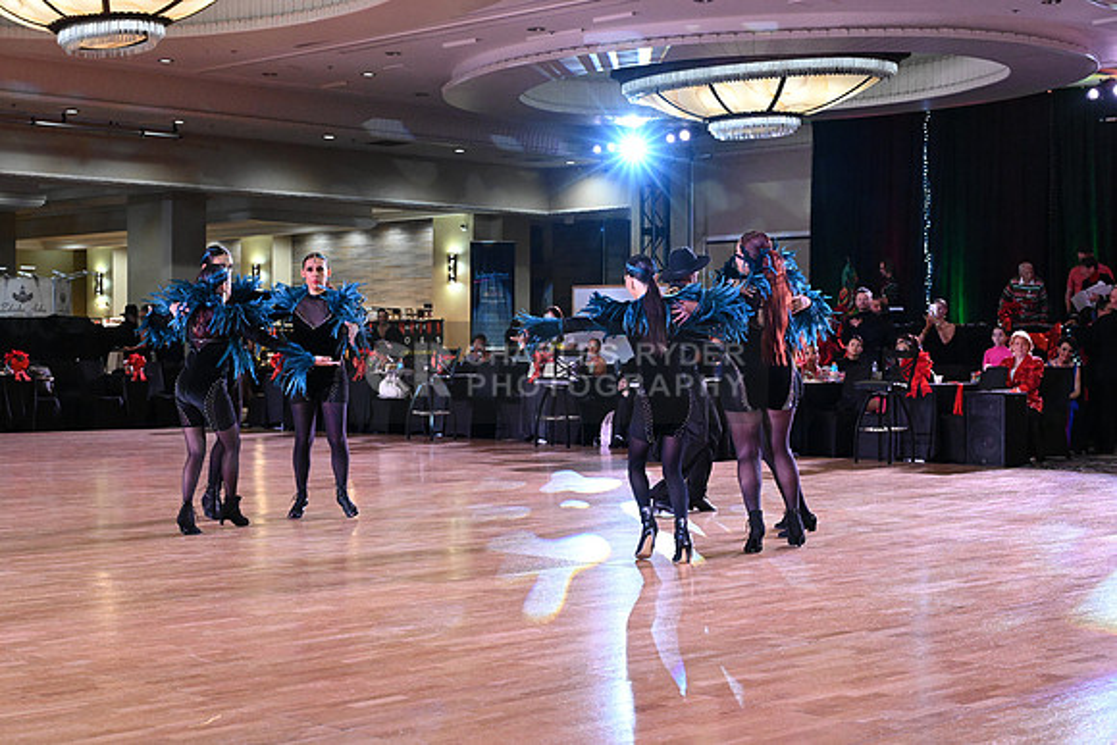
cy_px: 372
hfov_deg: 36.2
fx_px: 1707
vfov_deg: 24.6
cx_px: 558
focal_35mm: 55
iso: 6400
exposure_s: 1/320
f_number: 5.6
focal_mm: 55
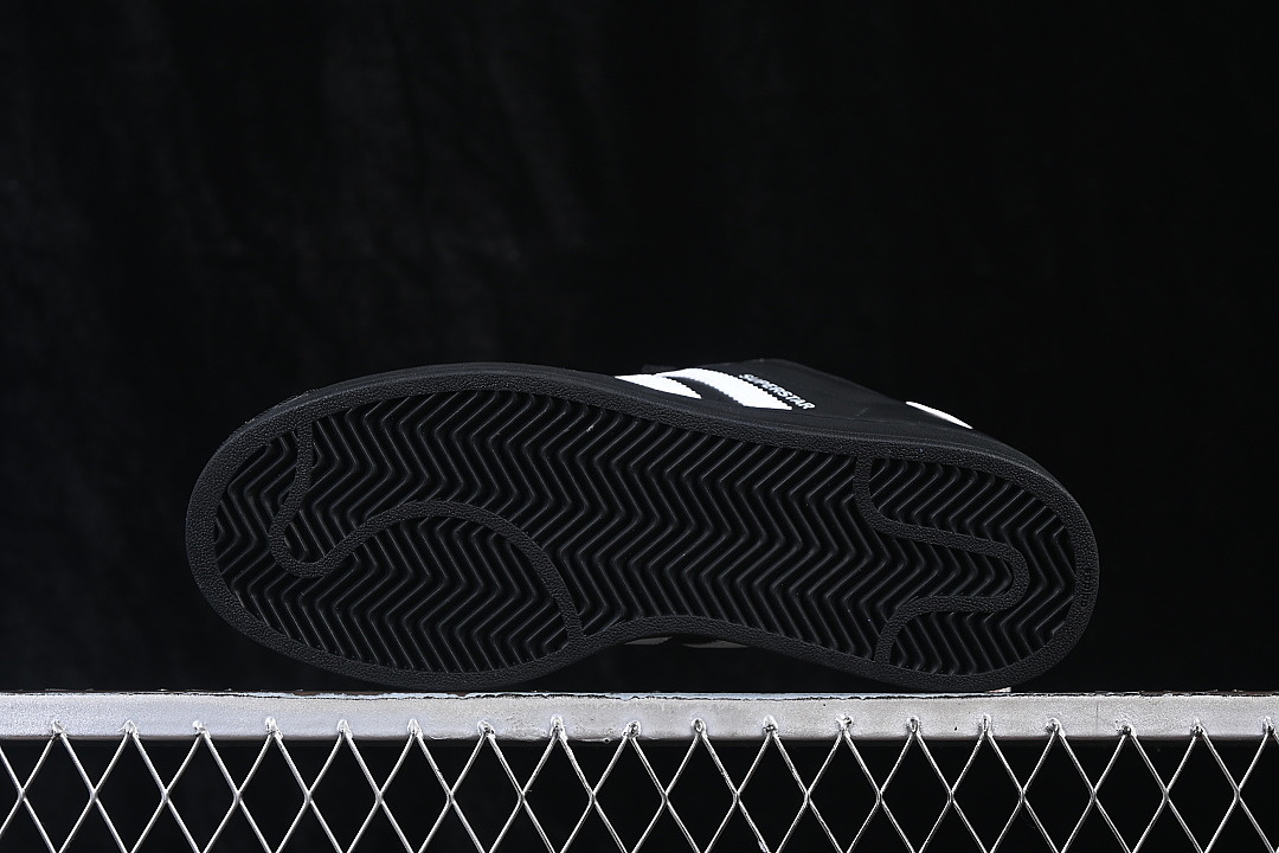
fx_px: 2664
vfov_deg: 18.2
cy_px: 426
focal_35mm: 75
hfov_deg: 27.0
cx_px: 640
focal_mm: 50
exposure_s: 1/60
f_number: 6.3
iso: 160
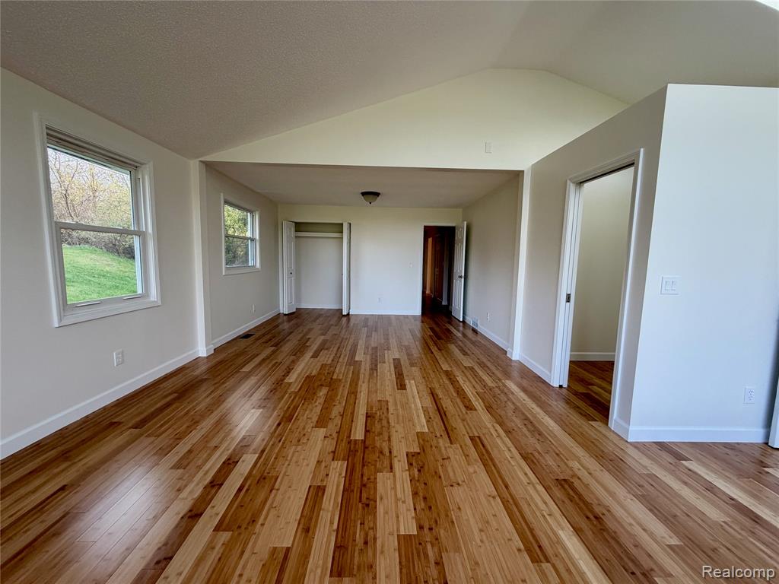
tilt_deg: -5.5
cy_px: 292
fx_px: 315
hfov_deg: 102.1
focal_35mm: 14
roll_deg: -0.8
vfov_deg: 85.7
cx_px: 390
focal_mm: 2.22
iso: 100
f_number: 2.2
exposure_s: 1/121
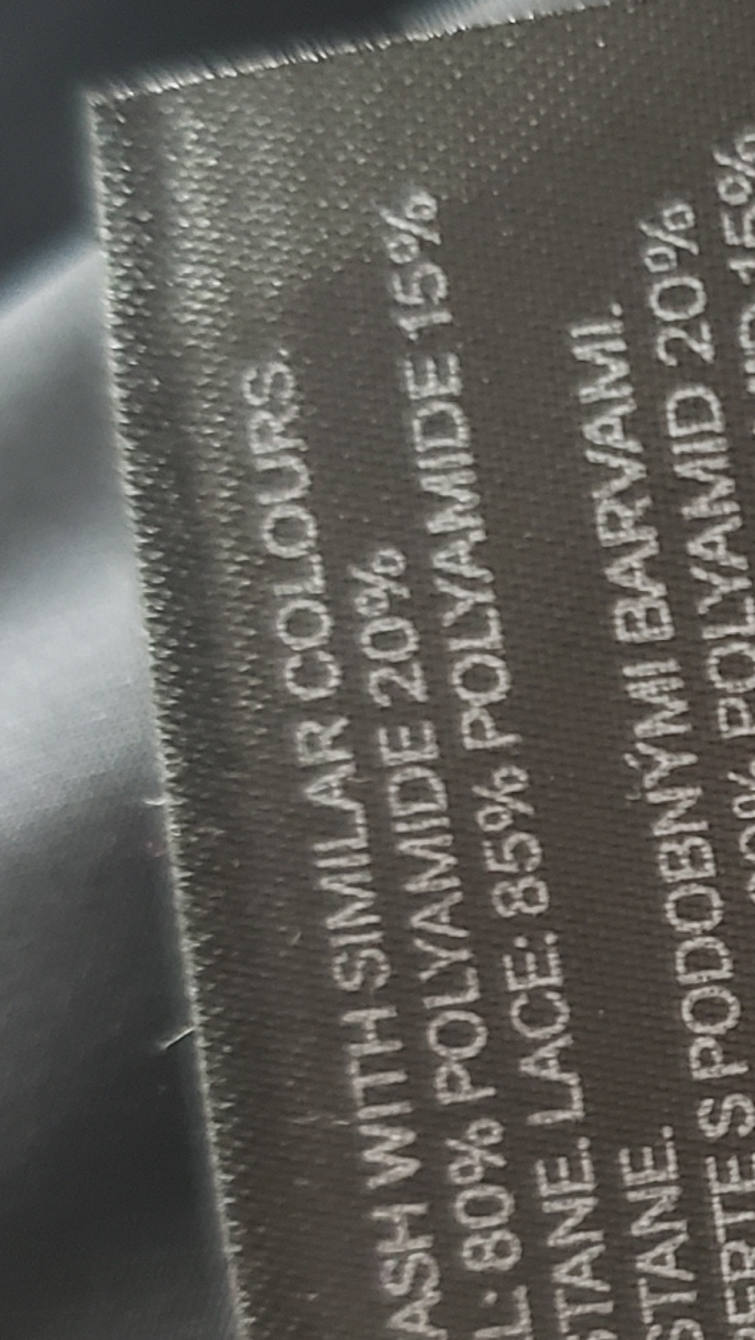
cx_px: 1099
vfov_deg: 26.1
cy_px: 870
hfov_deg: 14.1
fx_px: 2881
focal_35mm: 81
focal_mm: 4.3
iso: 320
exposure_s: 1/10
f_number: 1.5
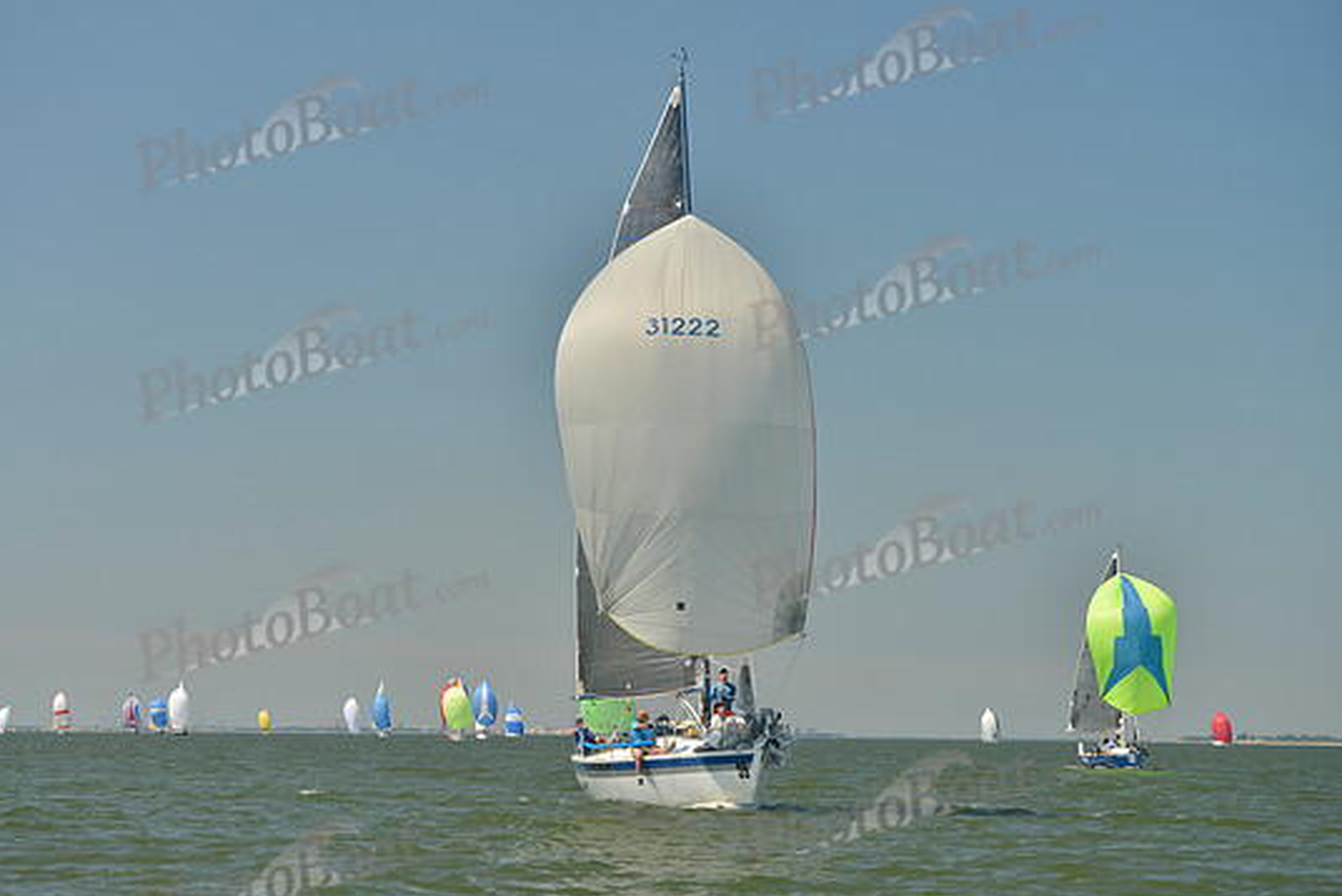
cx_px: 621
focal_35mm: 106
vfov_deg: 12.9
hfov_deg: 19.3
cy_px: 452
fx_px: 3953
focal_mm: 98
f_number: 5
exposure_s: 1/800
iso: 200
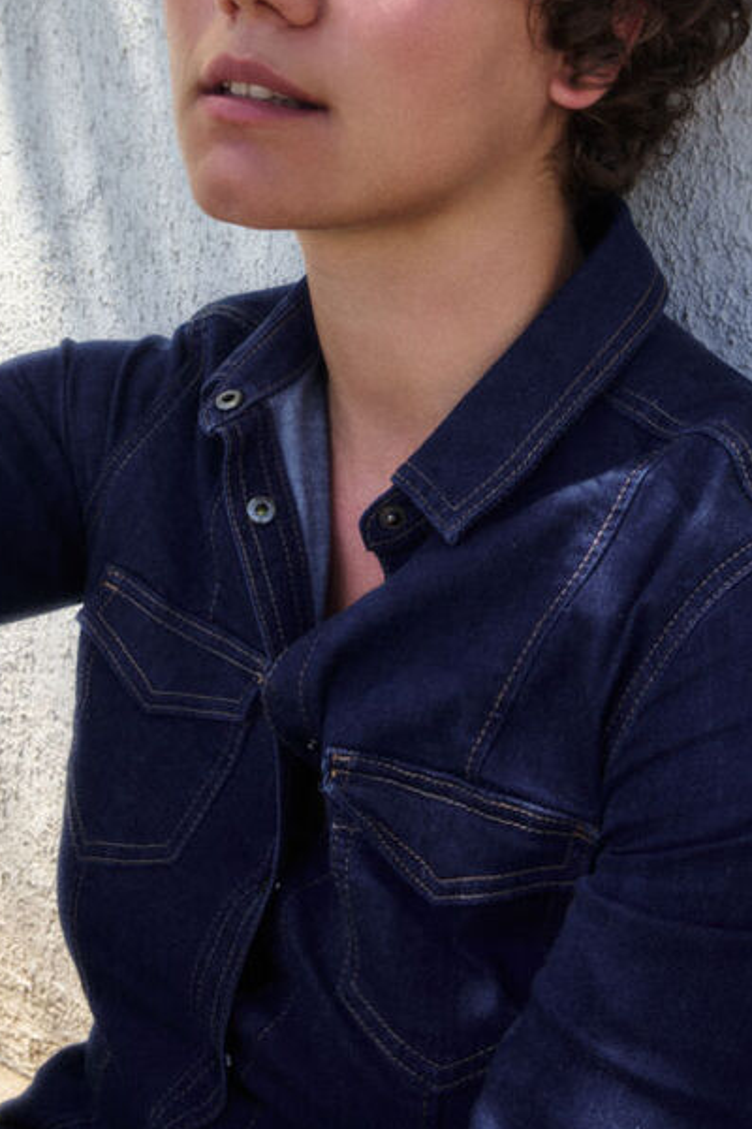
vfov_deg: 32.4
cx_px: 384
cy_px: 327
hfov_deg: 22.3
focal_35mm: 61
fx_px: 1911
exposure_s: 1/50
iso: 100
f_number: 10
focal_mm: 24
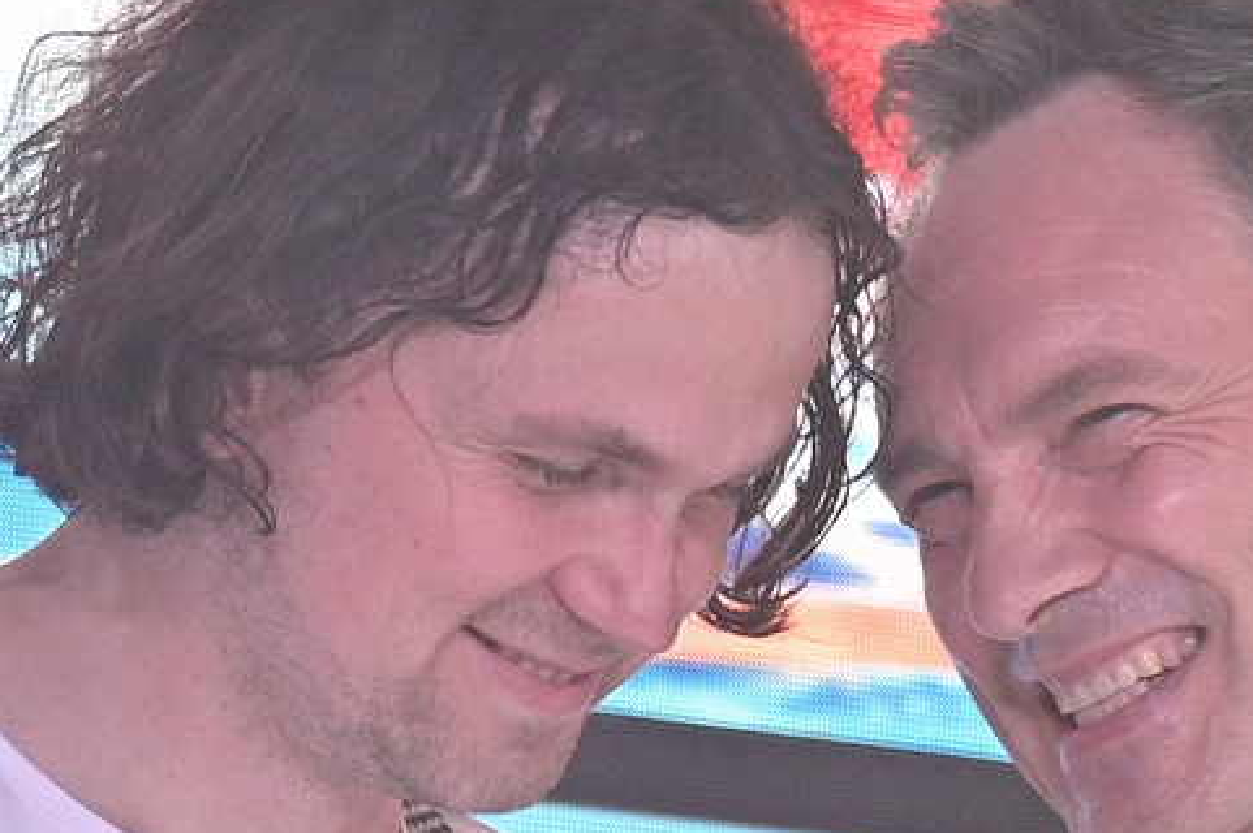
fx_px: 18503
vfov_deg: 2.6
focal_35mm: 532
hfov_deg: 3.9
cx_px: 1039
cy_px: 1704
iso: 640
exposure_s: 1/160
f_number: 2.8
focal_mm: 100
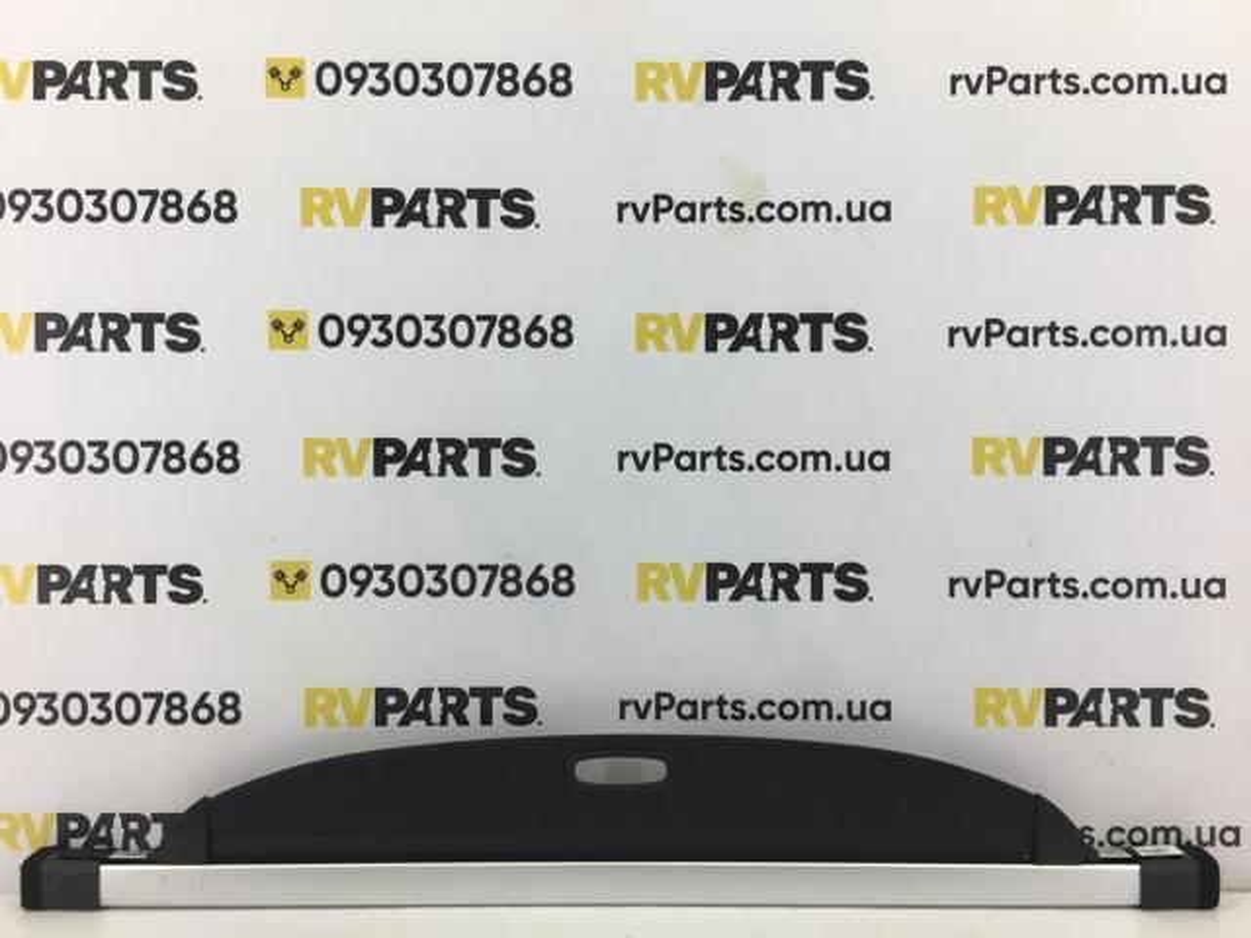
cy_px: 469
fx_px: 1048
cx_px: 626
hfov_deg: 61.7
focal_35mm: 29
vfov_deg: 48.2
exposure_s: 1/100
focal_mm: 4.15
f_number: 2.2
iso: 40
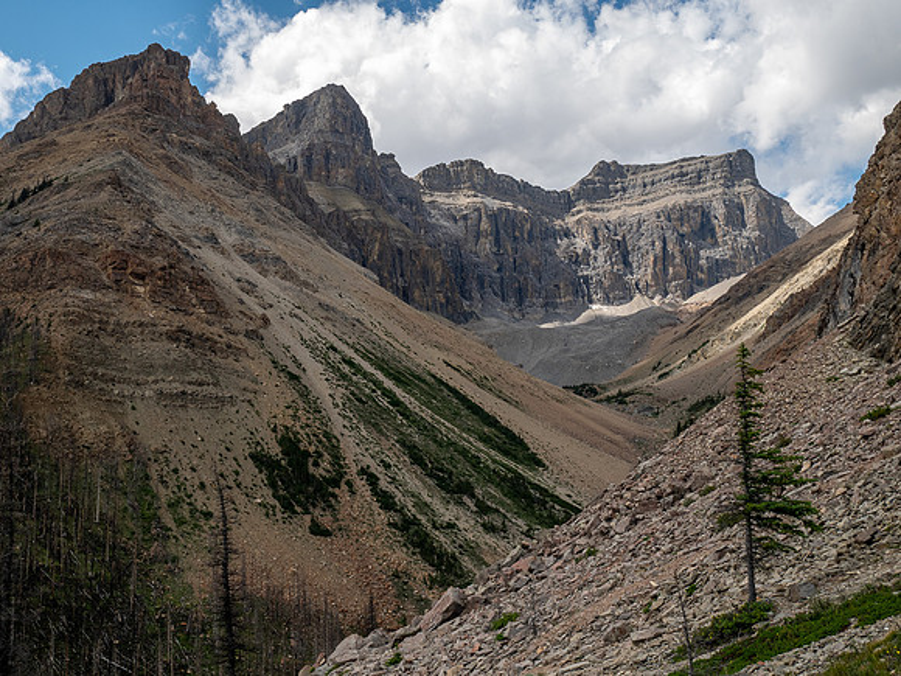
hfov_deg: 44.8
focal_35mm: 42
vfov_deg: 34.3
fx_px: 1093
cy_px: 338
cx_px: 450
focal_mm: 21
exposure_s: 1/100
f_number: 8
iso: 200
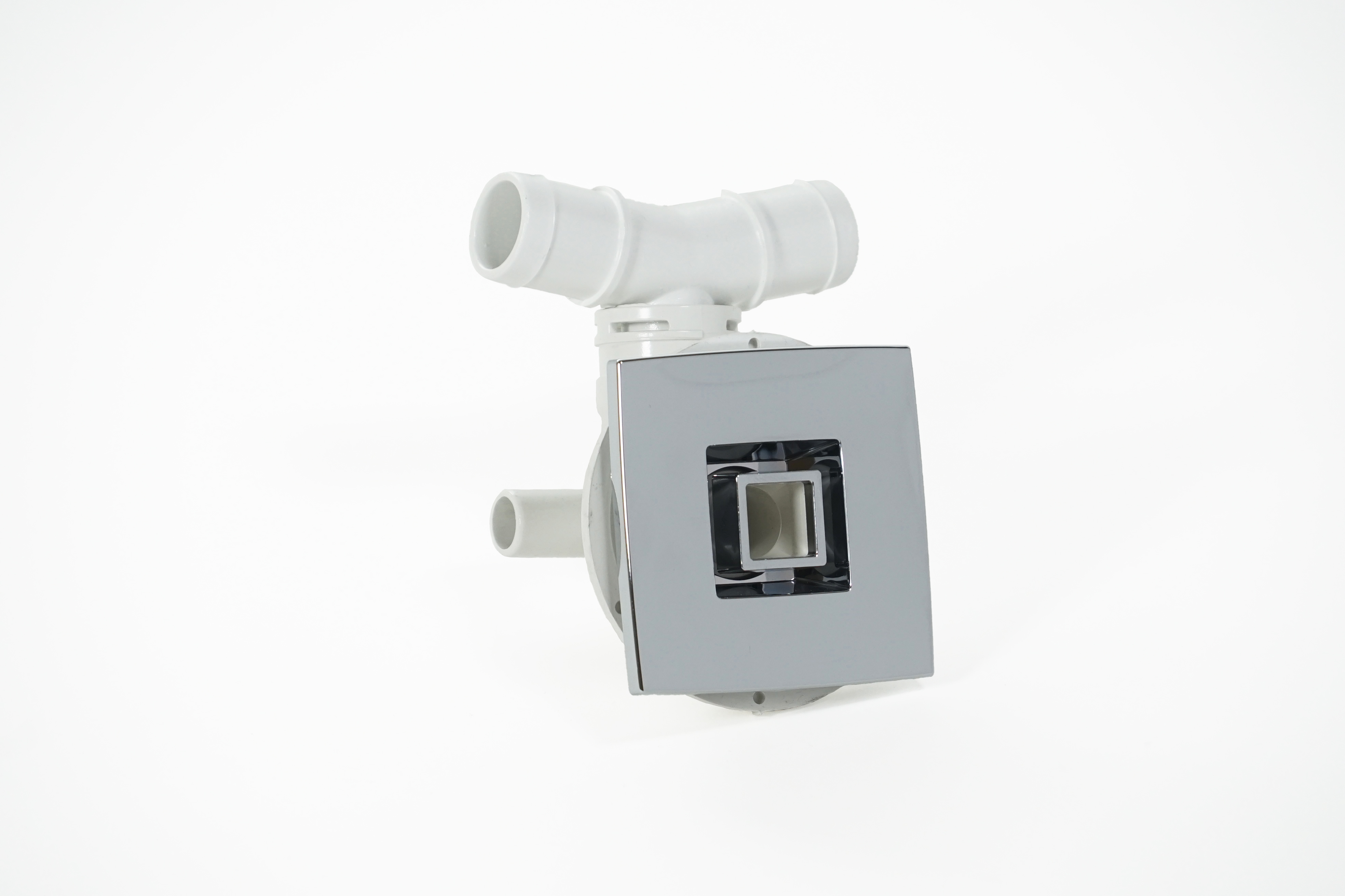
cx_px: 672
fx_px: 9975
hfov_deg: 7.7
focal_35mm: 267
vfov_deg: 5.1
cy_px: 448
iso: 640
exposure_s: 1/60
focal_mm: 178
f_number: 6.3
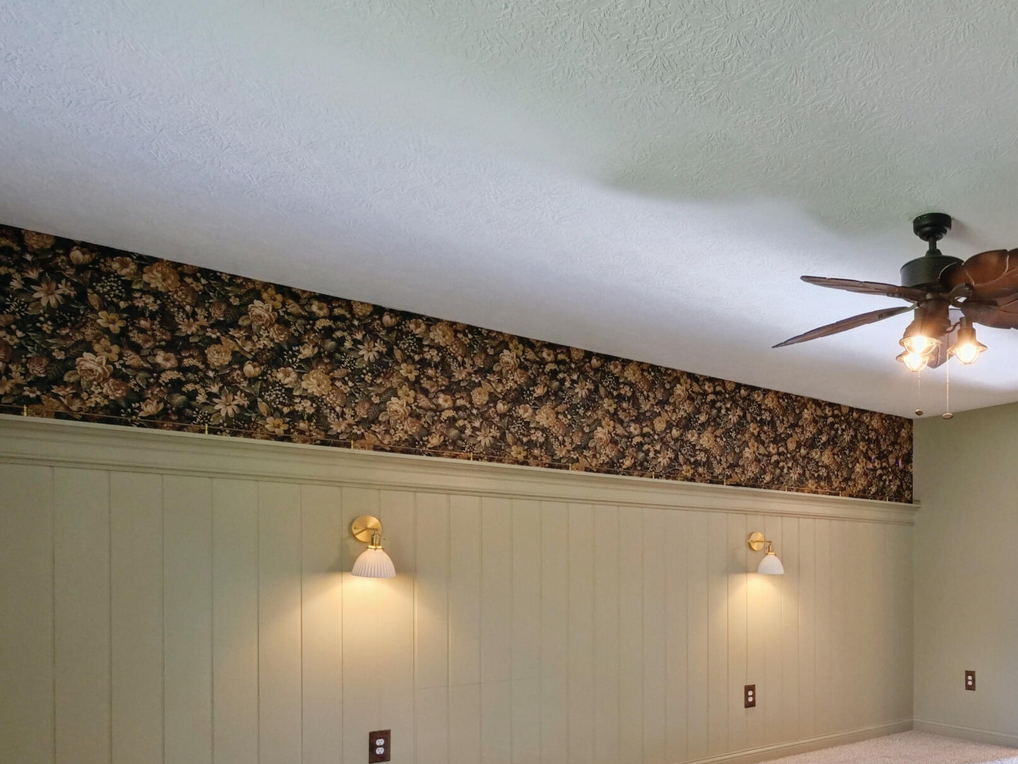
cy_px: 617
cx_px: 820
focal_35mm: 26
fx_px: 765
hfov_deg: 61.5
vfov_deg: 49.8
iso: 640
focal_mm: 7
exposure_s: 1/15
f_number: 7.1
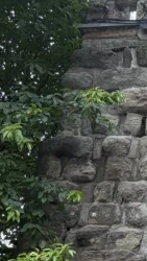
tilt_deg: +20.8
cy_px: 201
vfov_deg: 18.3
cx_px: 418
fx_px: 802
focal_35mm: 116
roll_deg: -1.1
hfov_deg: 8.9
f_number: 1.6
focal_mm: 5.96
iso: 64
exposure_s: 1/404
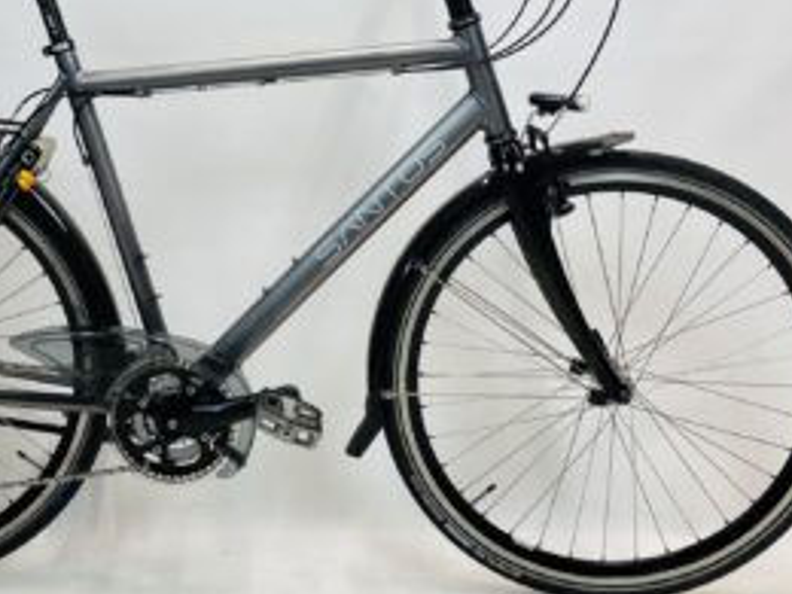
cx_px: 292
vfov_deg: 31.5
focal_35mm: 45
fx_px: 1030
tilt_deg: -4.6
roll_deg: -0.5
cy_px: 137
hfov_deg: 41.7
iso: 40
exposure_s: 1/100
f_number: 1.8
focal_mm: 4.25
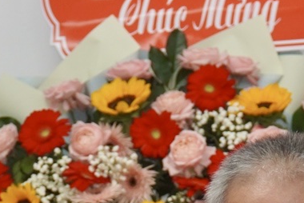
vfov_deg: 4.6
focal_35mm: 300
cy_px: 320
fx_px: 2536
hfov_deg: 6.9
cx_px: 187
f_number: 4
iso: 400
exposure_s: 1/160
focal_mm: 47
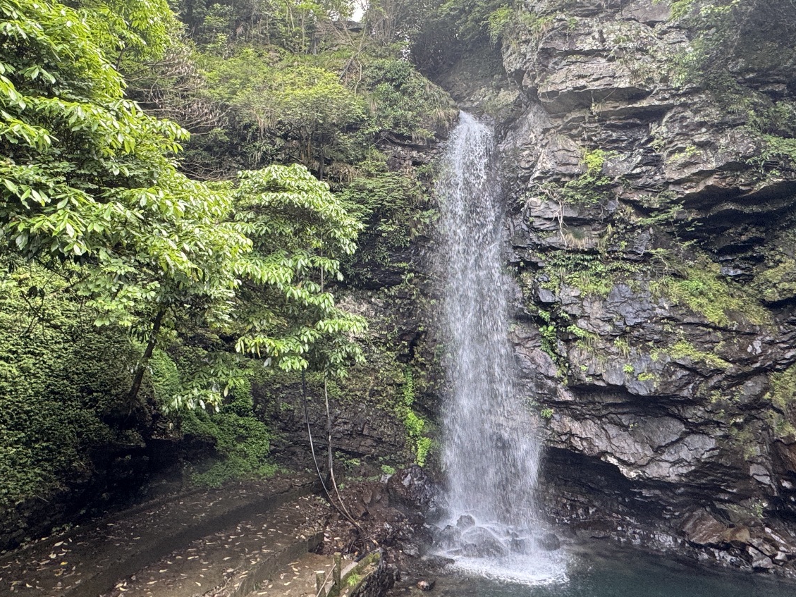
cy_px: 161
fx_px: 575
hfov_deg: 69.1
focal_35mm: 25
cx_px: 346
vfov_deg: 52.8
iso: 100
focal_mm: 2.22
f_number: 2.2
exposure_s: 1/99
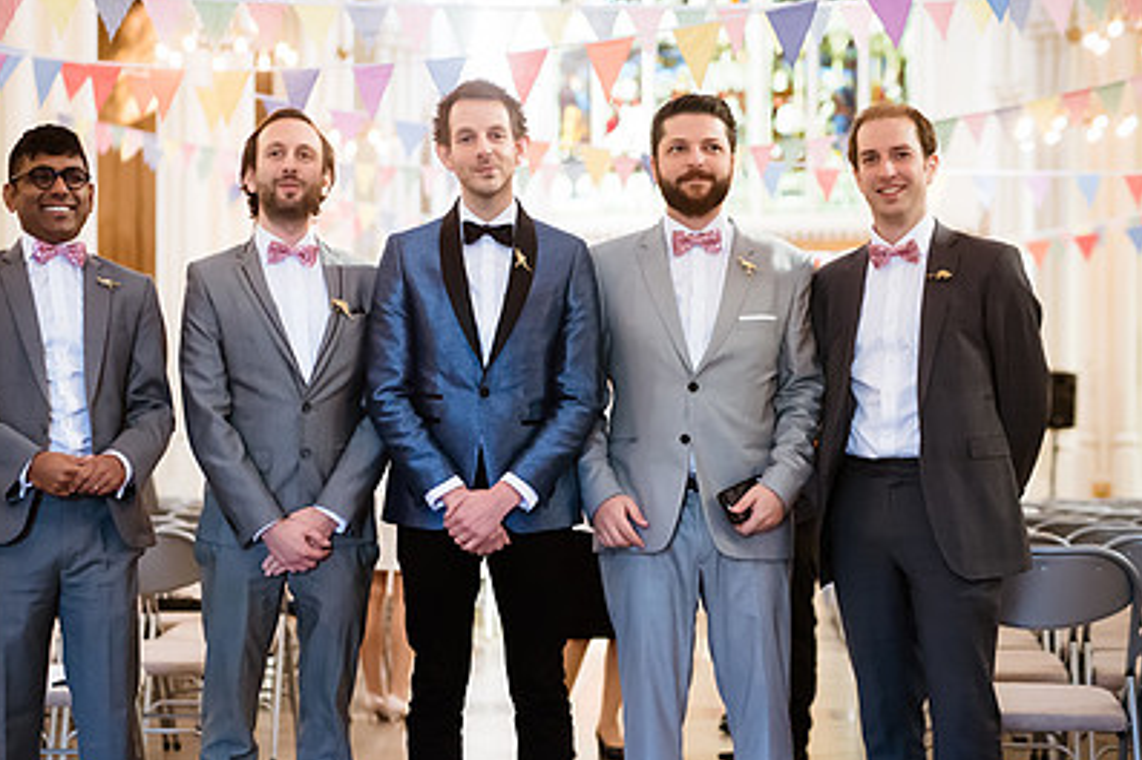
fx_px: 2314
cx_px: 495
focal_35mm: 73
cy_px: 481
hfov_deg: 27.7
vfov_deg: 18.6
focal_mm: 50
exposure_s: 1/800
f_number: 2
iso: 6400
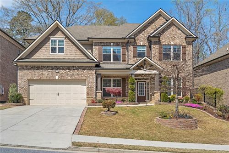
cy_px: 76
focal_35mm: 35
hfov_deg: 54.5
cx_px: 114
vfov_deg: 37.8
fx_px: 223
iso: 320
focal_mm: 35
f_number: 8
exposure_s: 1/1250
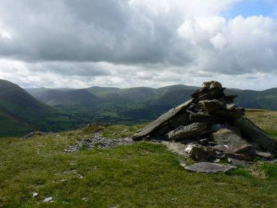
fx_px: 288
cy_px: 104
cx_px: 138
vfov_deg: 39.7
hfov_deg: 51.4
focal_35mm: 36
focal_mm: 6
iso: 80
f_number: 7.1
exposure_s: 1/400
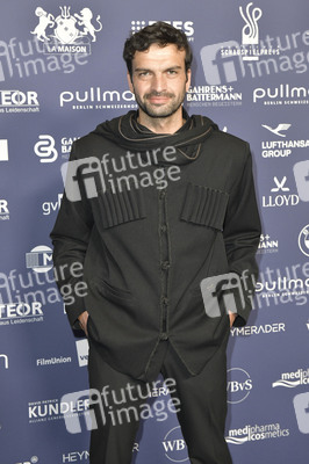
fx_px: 722
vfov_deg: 35.7
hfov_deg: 24.2
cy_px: 232
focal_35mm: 56
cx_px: 154
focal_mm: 56
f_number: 6.3
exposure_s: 1/200
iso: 2000
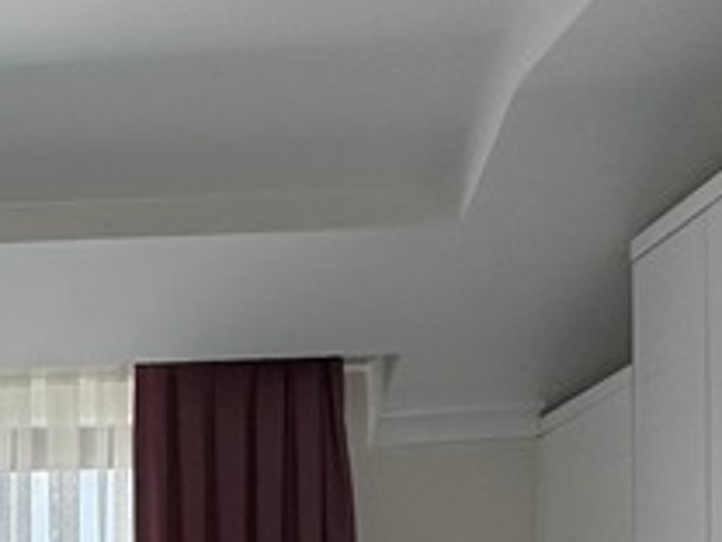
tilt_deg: +1.3
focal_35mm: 69
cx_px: -479
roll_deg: -0.3
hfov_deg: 21.4
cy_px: 823
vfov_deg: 18.7
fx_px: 1439
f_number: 2.2
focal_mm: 2.22
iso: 40
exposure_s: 1/564
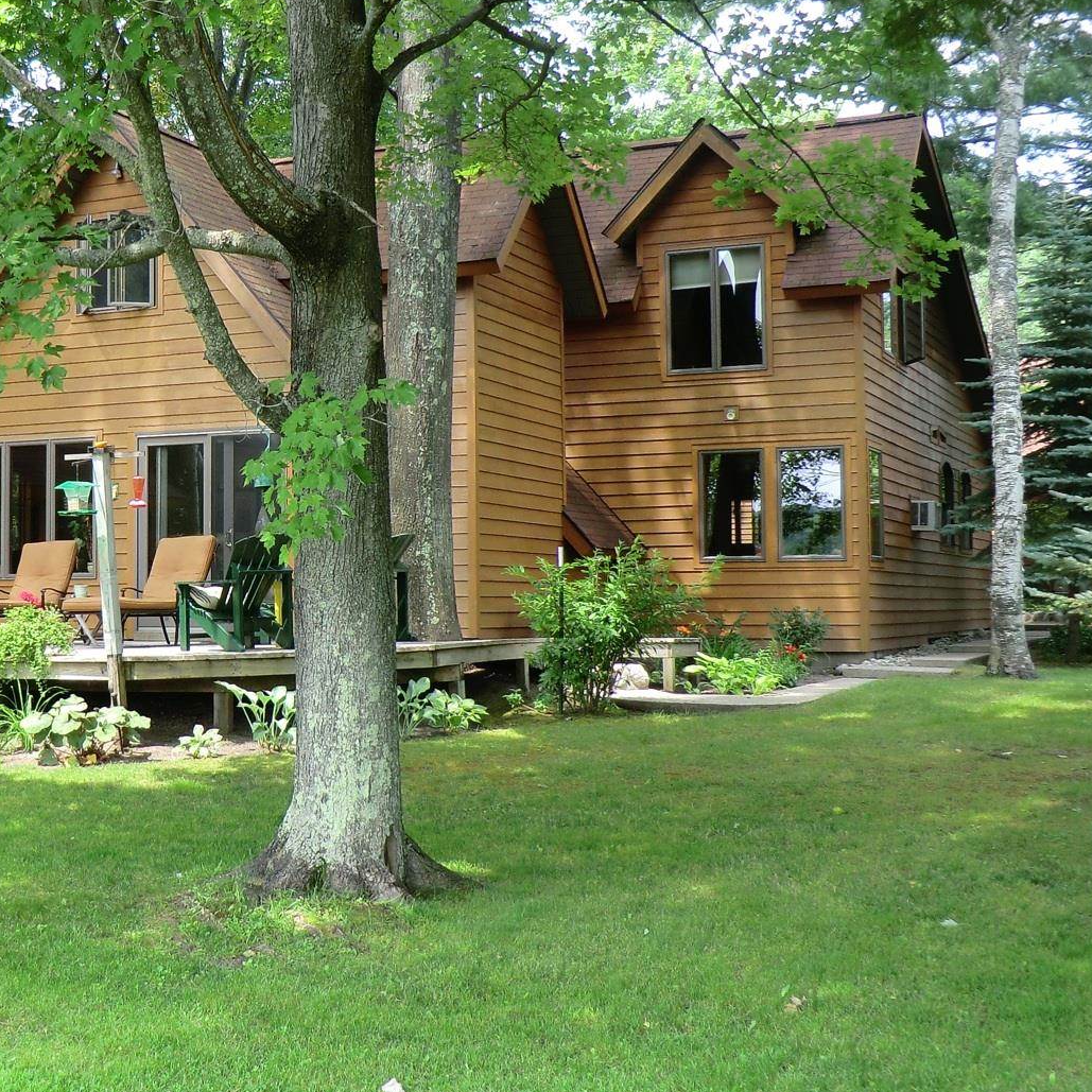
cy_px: 513
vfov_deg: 33.4
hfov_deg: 32.5
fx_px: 1820
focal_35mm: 51
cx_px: 219
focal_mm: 5.2
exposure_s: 1/80
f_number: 3.5
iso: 64
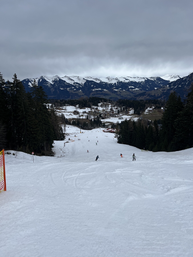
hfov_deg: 53.1
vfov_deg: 67.3
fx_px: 193
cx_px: 96
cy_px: 128
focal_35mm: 26
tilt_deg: -13.7
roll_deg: +4.3
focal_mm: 5.1
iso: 50
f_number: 1.6
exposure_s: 1/1140
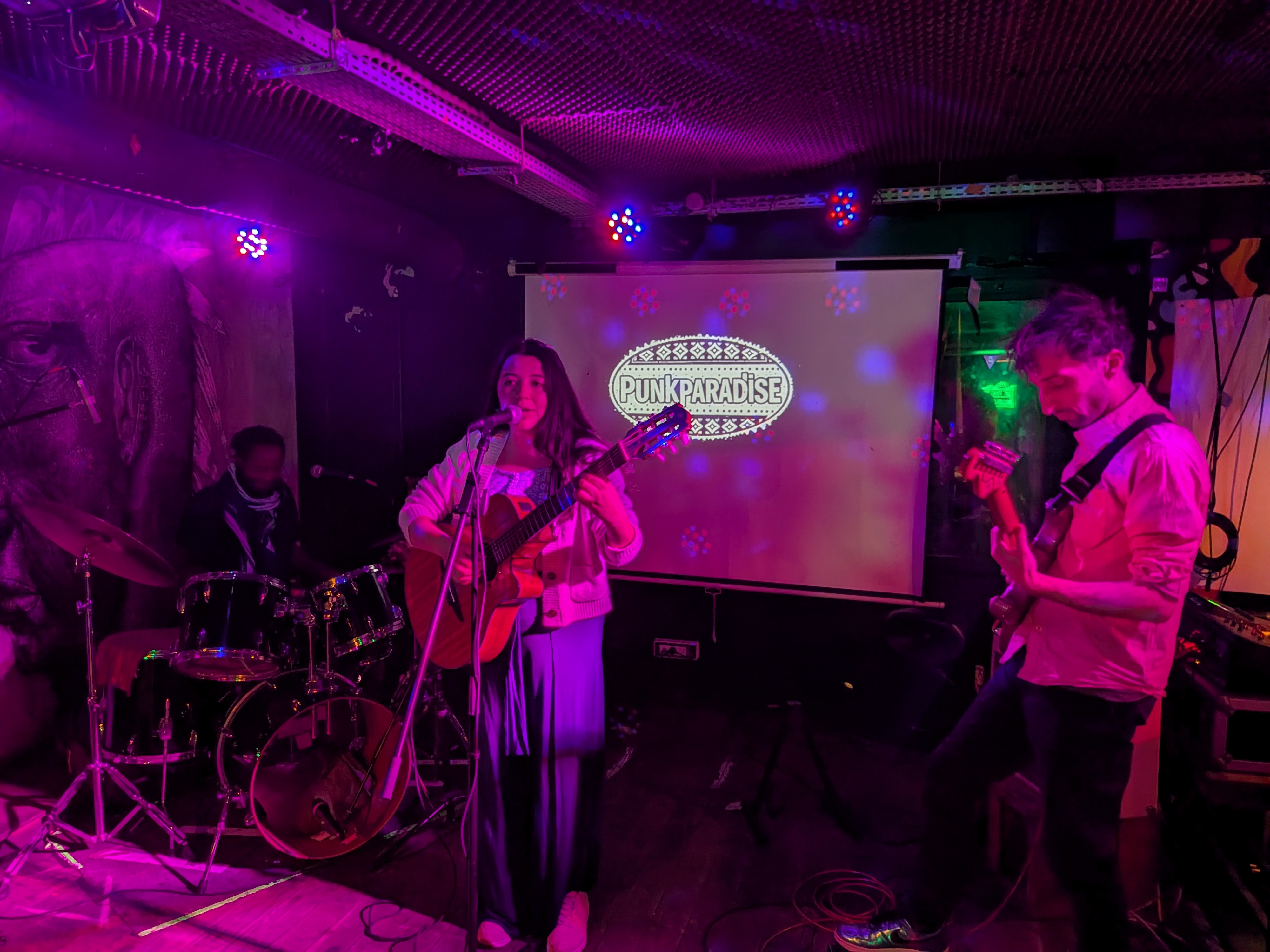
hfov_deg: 71.6
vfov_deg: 56.8
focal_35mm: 24
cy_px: 476
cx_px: 635
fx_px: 881
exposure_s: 1/24.5
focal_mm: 4.53
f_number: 1.7
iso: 31
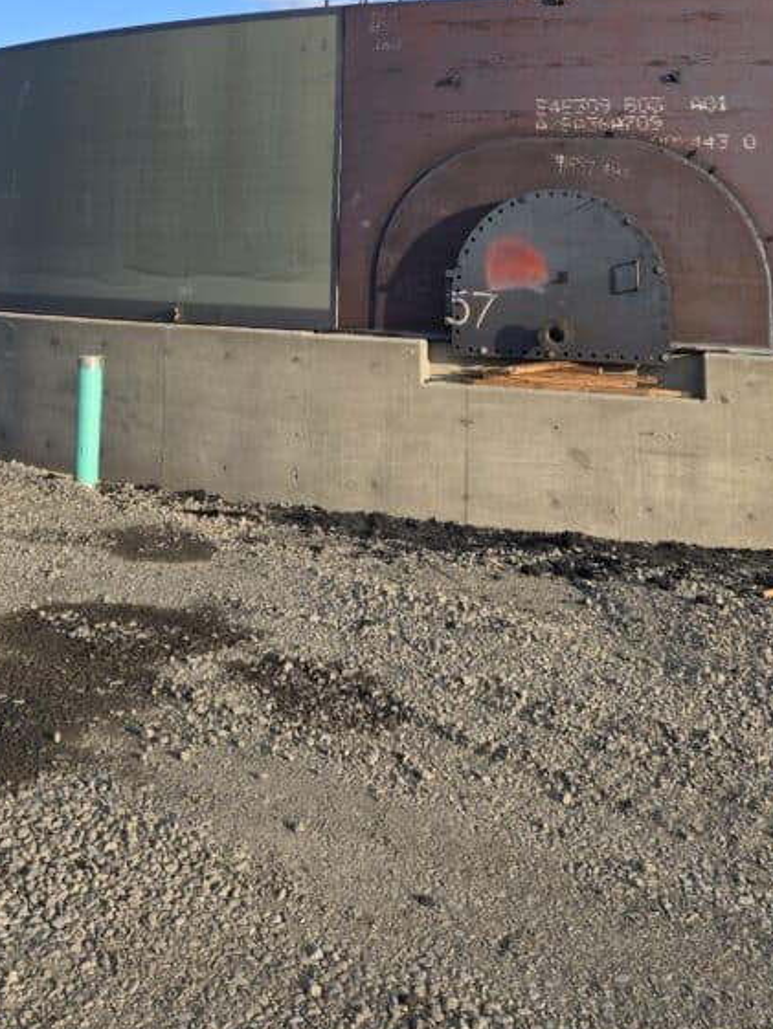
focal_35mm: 42
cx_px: 358
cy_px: 139
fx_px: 1250
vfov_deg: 41.8
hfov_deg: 34.3
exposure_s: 1/976
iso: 25
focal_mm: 5.4
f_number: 1.8
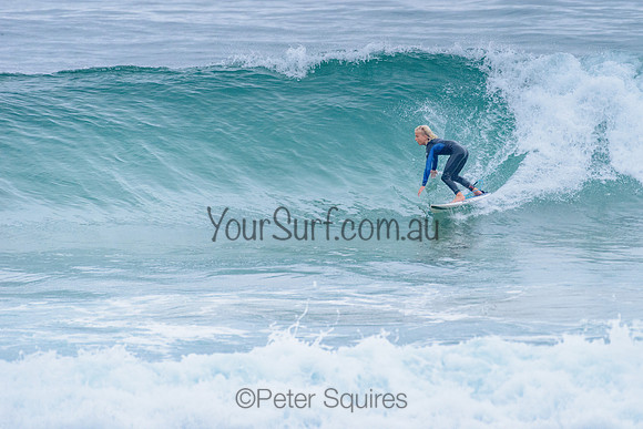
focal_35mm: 613
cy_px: 166
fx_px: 10948
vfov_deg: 2.2
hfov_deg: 3.4
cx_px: 394
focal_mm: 500
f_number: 5.6
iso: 2200
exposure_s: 1/2000
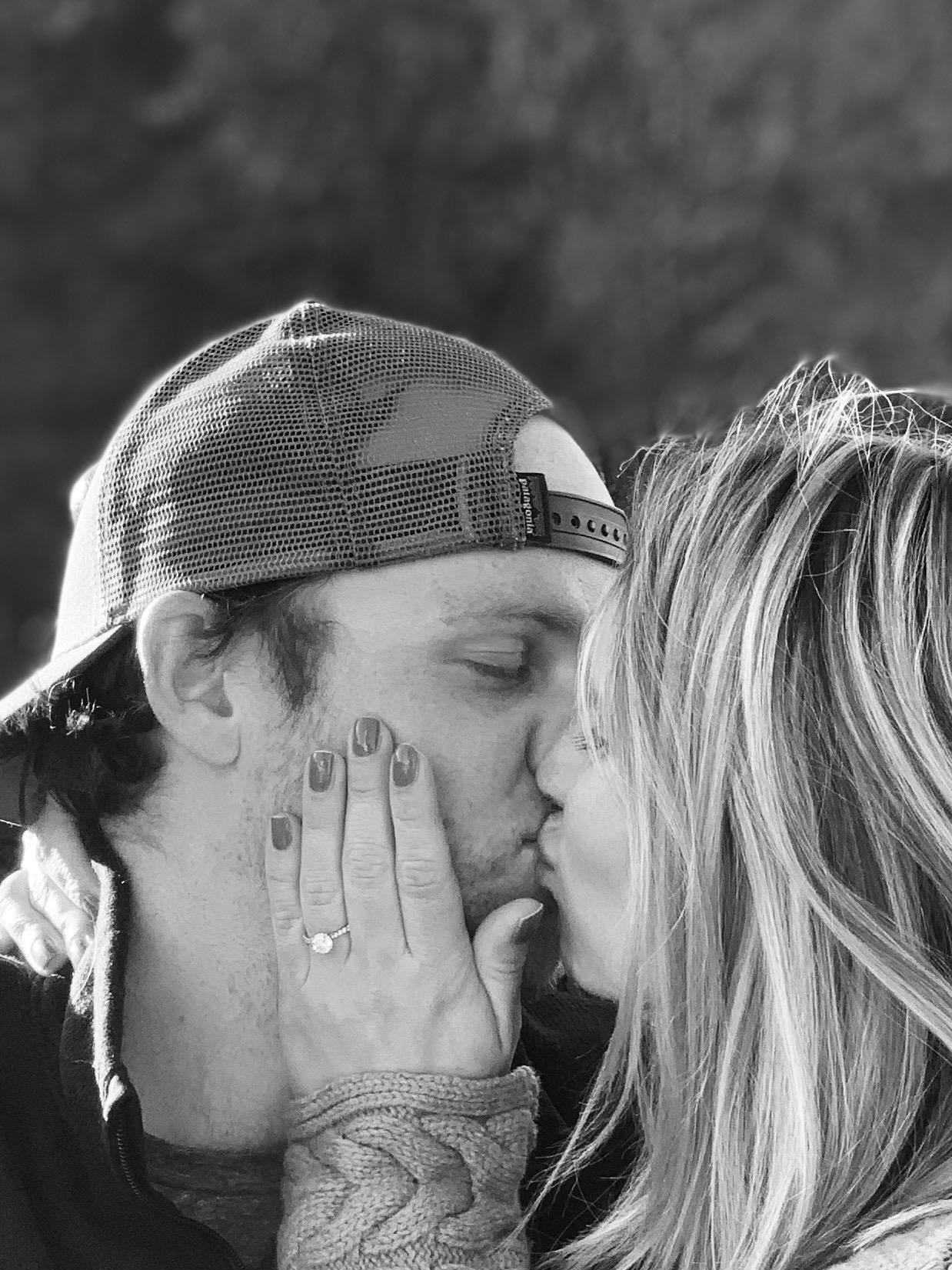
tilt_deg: -10.0
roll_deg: +0.5
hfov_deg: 11.7
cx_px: 468
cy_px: 898
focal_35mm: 127
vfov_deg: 15.5
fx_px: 4658
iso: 25
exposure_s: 1/122
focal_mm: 6
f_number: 2.4
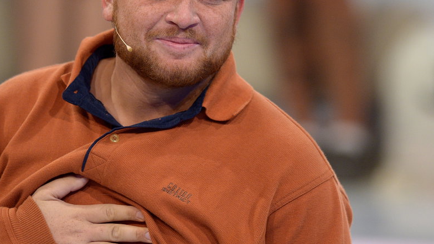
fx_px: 7377
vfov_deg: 1.9
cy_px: 72
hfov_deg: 3.4
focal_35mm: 641
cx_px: 174
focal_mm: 400
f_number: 4
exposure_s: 1/500
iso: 2000
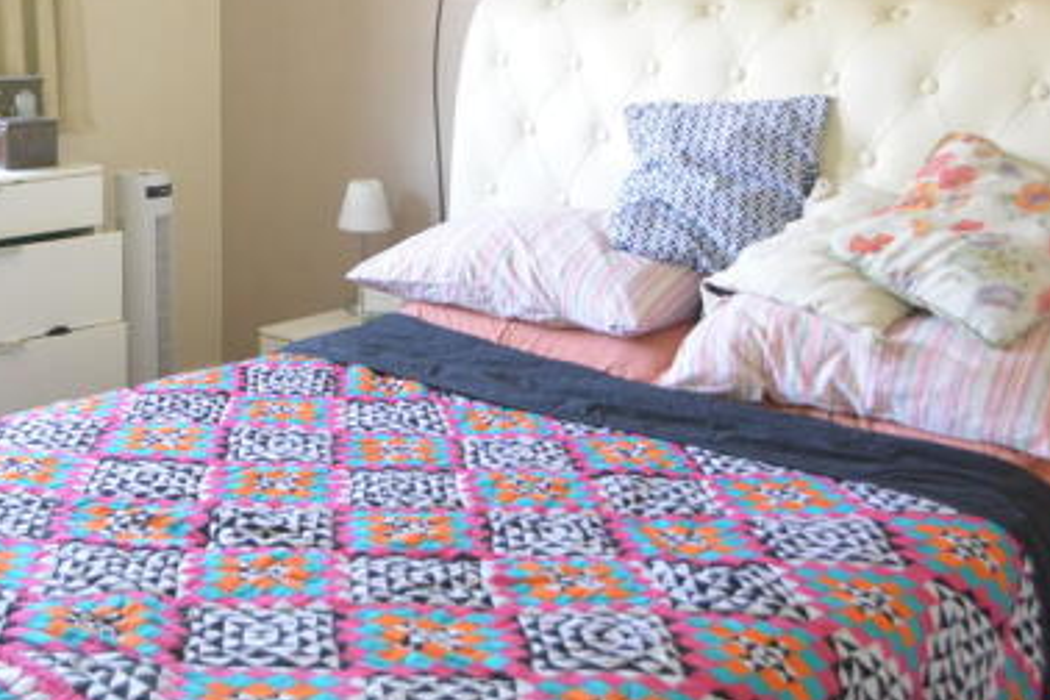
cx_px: 226
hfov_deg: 37.0
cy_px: 168
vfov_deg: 25.7
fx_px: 1517
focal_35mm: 52
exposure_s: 1/30
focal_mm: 20
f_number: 3.8
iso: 1600
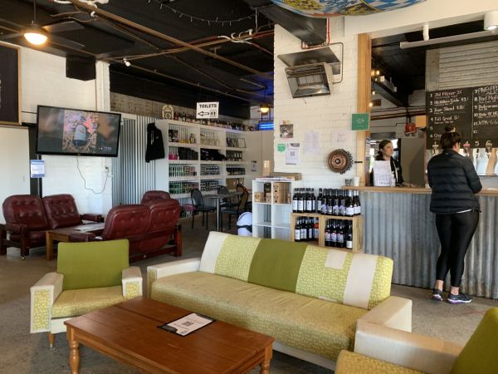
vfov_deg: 53.1
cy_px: 187
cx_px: 249
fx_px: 374
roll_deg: -0.3
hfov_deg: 67.3
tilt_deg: -1.1
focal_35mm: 26
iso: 100
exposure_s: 1/50
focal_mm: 4.25
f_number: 1.8
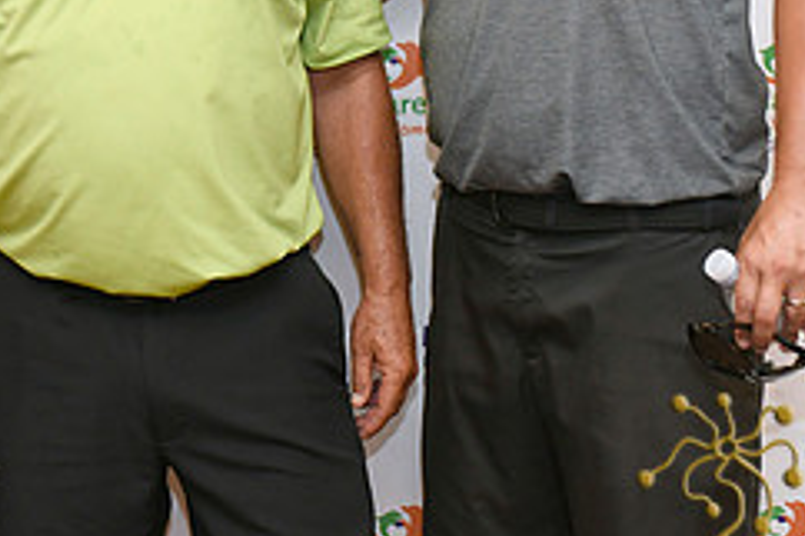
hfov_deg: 23.8
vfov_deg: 15.8
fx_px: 1877
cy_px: -37
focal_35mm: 84
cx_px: 150
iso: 1250
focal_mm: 35
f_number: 3.2
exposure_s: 1/100
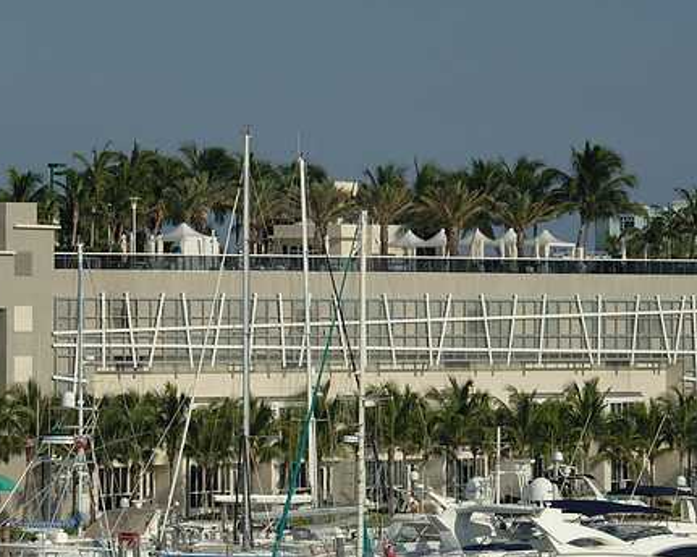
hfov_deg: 6.4
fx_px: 6245
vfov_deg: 5.1
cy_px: 307
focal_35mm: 303
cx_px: 365
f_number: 9.5
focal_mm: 160
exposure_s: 1/350
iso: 100
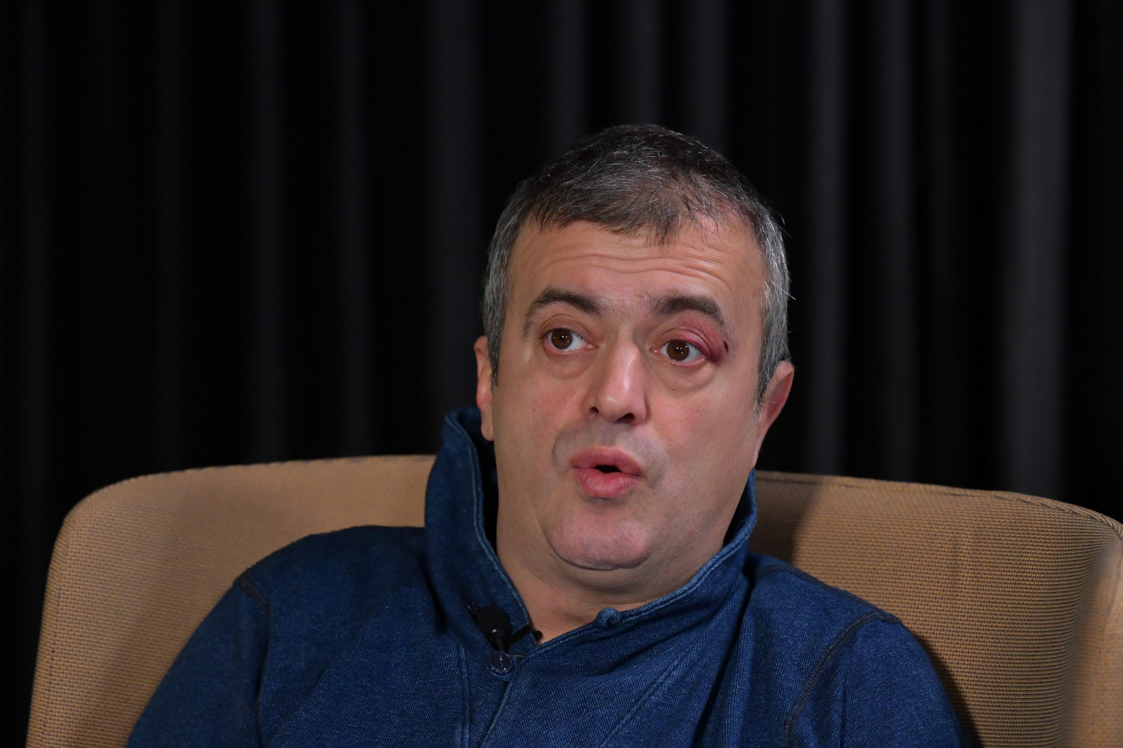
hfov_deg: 10.3
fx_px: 6238
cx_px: 562
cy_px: 374
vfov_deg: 6.9
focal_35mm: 200
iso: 2500
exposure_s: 1/400
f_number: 4.5
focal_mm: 200
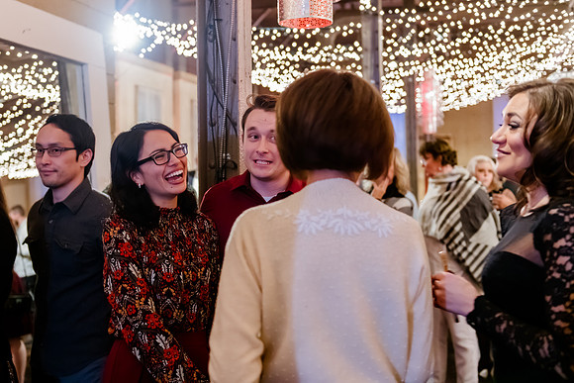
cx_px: 244
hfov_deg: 40.8
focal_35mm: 48
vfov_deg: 27.9
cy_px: 163
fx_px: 769
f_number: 2.8
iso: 4000
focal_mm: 42
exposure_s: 1/40
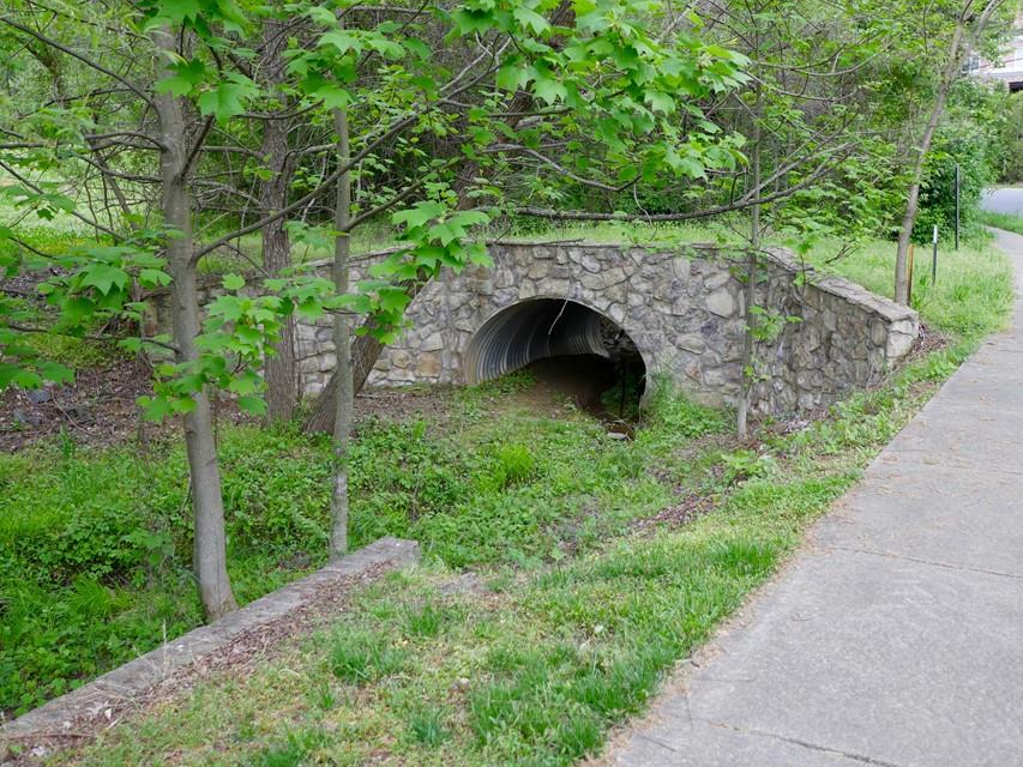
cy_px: 363
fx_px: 1064
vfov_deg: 39.7
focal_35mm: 36
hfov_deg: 51.3
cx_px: 518
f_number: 1.7
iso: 200
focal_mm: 15
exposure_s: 1/80
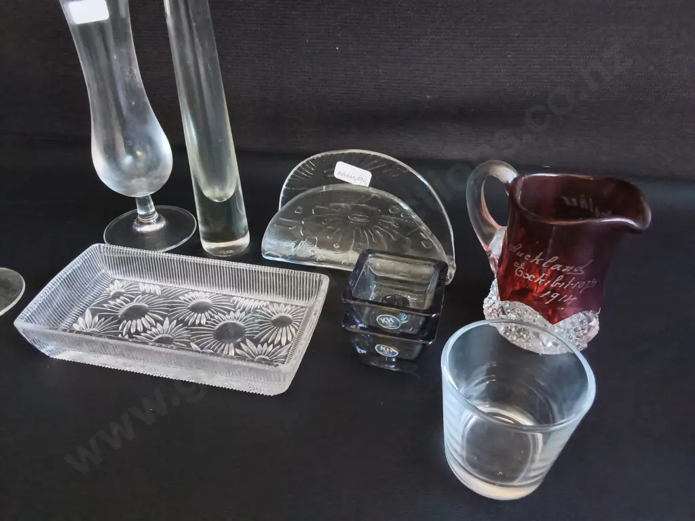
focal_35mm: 27
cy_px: 260
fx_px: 542
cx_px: 348
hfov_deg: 65.3
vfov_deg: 51.4
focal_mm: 2.87
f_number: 2
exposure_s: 1/100
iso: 500
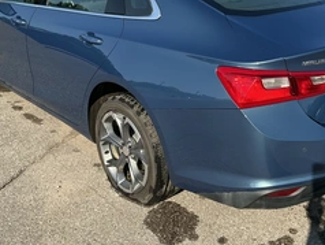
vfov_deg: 30.7
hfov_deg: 40.3
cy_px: 83
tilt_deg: -18.4
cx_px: 180
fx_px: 442
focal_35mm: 47
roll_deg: -0.7
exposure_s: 1/1035
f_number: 1.8
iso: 25
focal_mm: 3
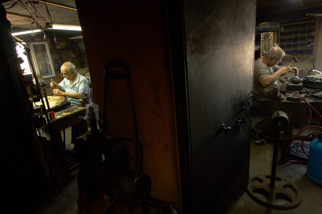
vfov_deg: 53.1
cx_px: 161
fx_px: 215
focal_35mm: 24
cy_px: 107
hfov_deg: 73.8
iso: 1000
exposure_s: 1/125
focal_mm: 24
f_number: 5
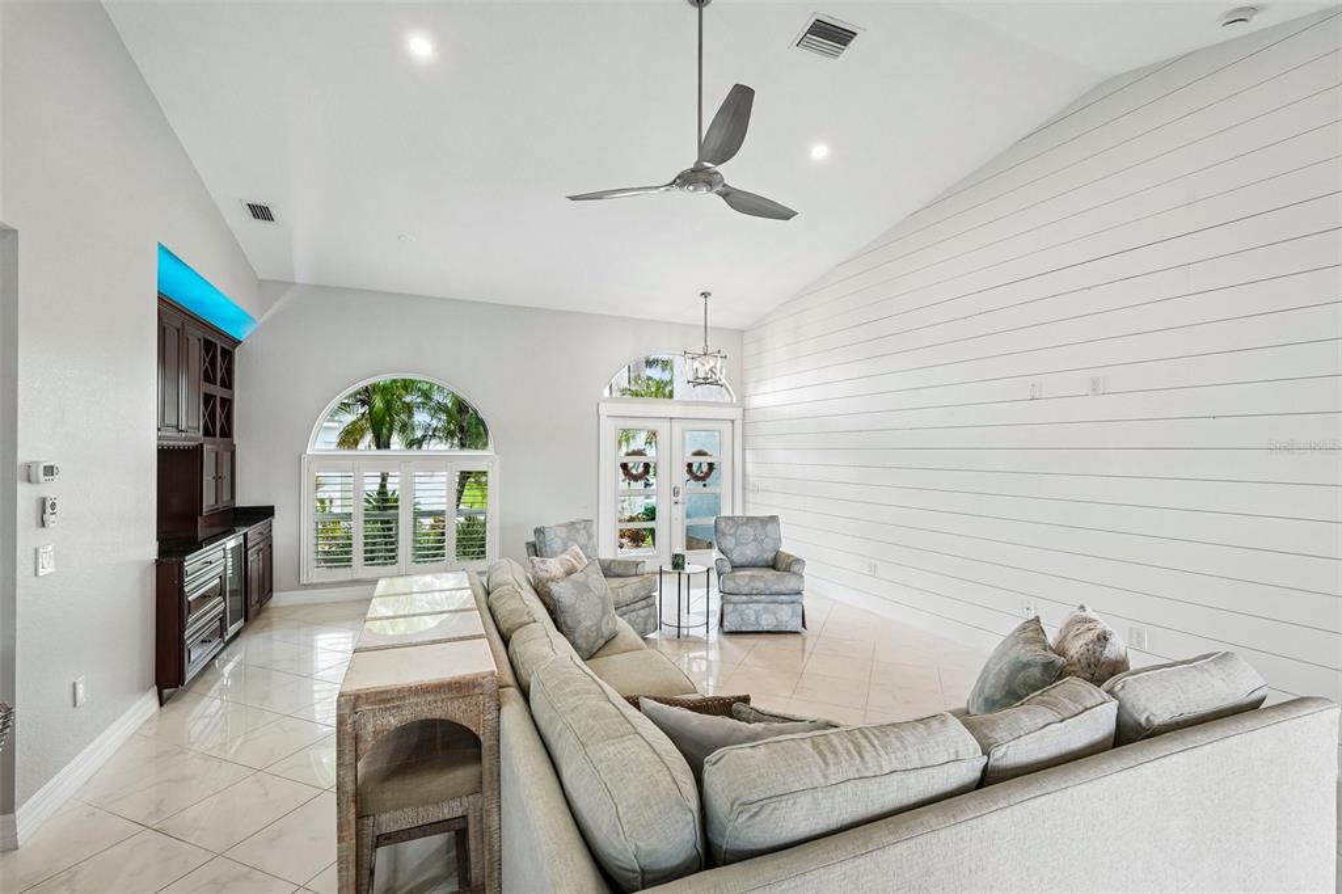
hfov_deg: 95.0
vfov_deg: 72.0
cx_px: 671
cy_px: 447
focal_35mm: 16
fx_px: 615
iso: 400
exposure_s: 1/30
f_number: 8
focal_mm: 16.5
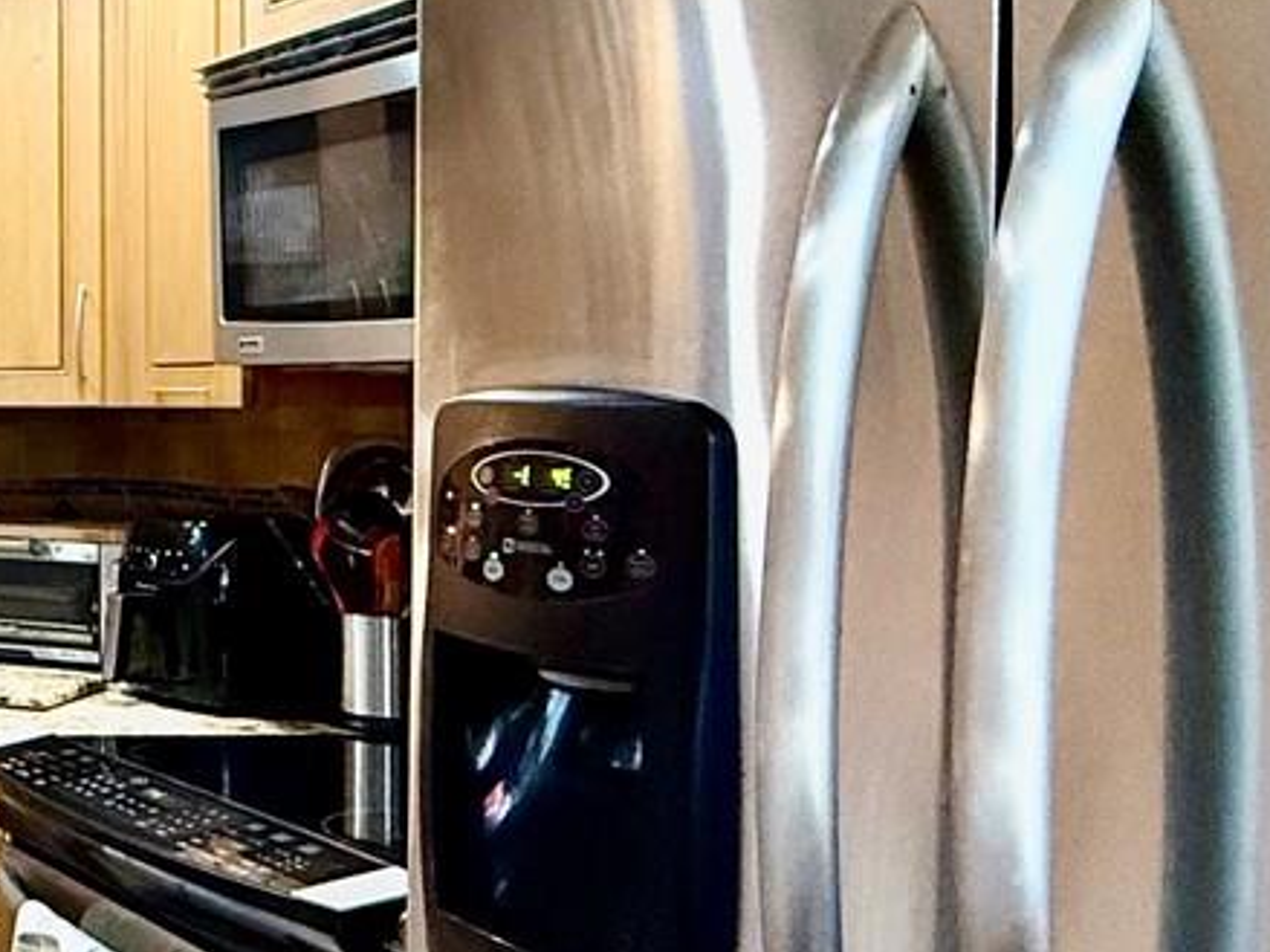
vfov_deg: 28.5
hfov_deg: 25.8
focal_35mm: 51
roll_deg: +0.1
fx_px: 1871
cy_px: 399
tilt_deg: +0.5
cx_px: -712
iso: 400
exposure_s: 1/120
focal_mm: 2.22
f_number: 2.2
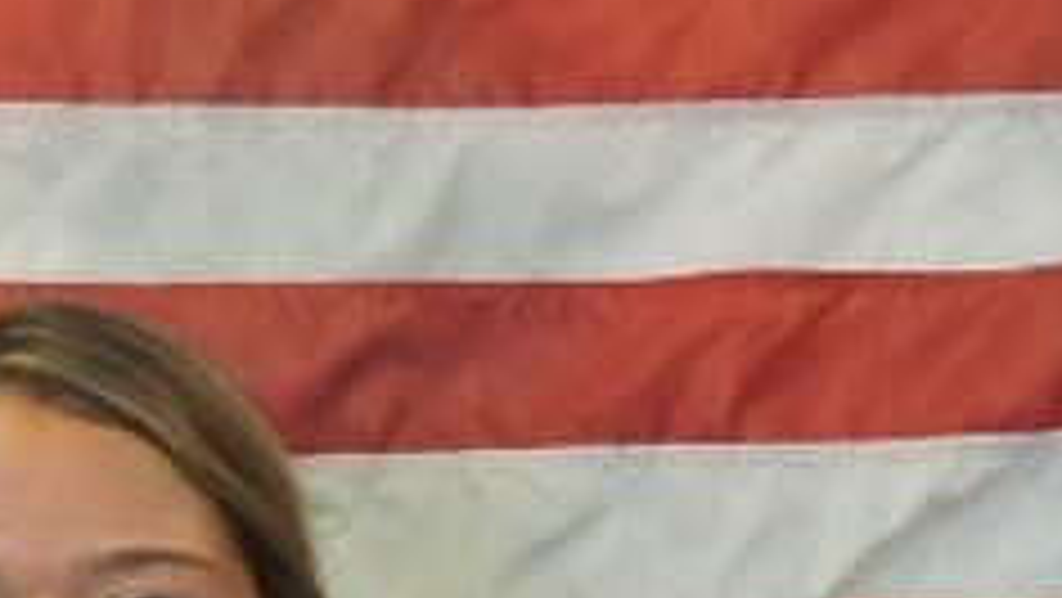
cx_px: -45
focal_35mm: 148
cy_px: 647
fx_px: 4170
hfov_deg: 14.3
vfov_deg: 8.2
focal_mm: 8.9
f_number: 3.6
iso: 400
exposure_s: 1/40
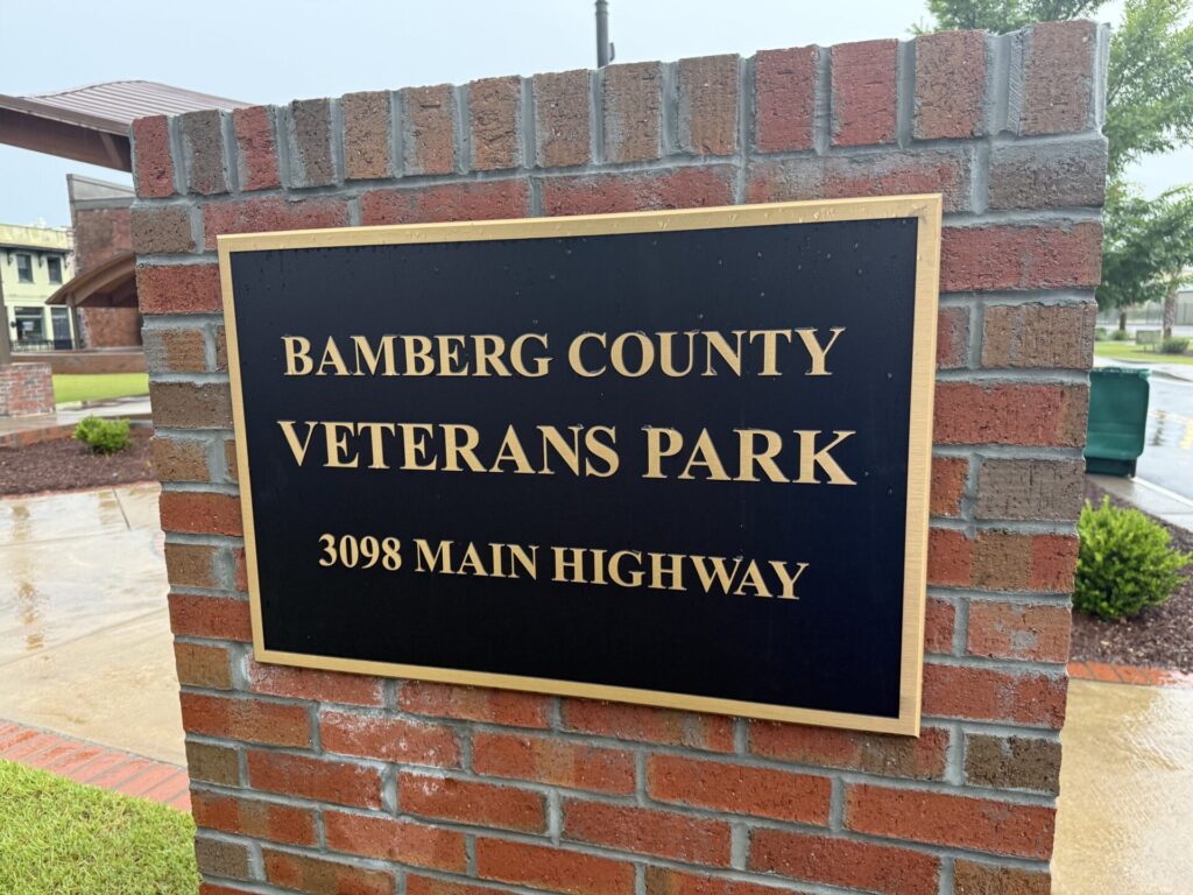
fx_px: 827
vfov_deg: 56.8
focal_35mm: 24
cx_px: 596
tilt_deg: -8.5
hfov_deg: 71.6
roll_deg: +0.0
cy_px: 448
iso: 200
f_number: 1.78
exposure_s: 1/78
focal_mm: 6.76
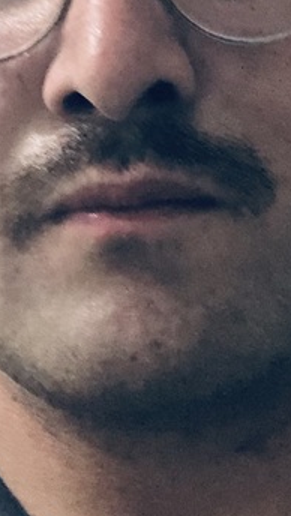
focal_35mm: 93
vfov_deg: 22.3
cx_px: 118
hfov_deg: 13.0
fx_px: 1273
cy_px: 38
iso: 400
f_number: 2.2
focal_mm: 2.87
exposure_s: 1/30
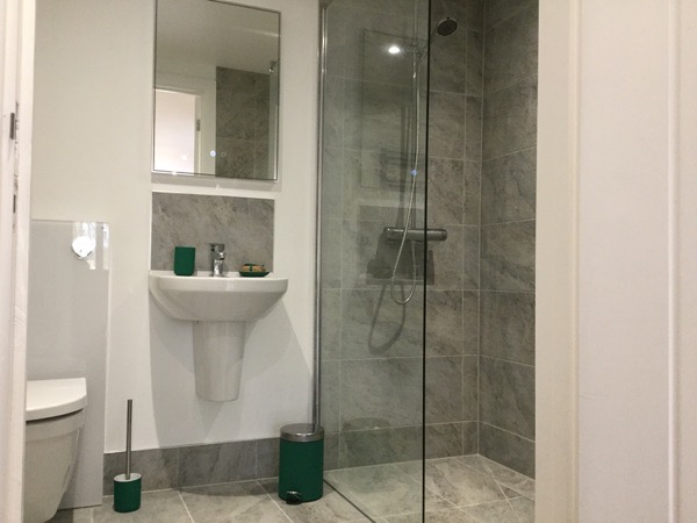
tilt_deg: +1.3
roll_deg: +0.6
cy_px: 262
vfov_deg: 45.4
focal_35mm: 31
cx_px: 348
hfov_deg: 58.4
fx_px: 624
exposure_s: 1/33
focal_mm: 3.3
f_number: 2.4
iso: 160
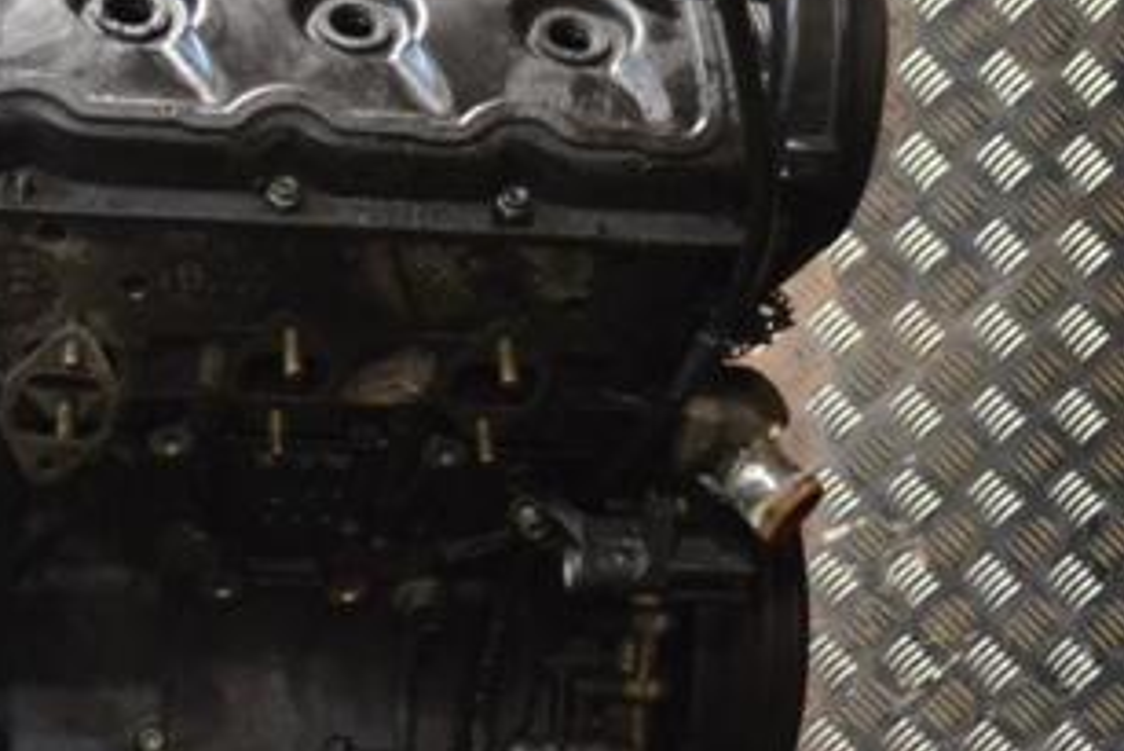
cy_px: 381
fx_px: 2561
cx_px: 315
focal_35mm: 82
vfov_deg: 16.7
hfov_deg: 24.5
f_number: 5
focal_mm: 28
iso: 3200
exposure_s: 1/100
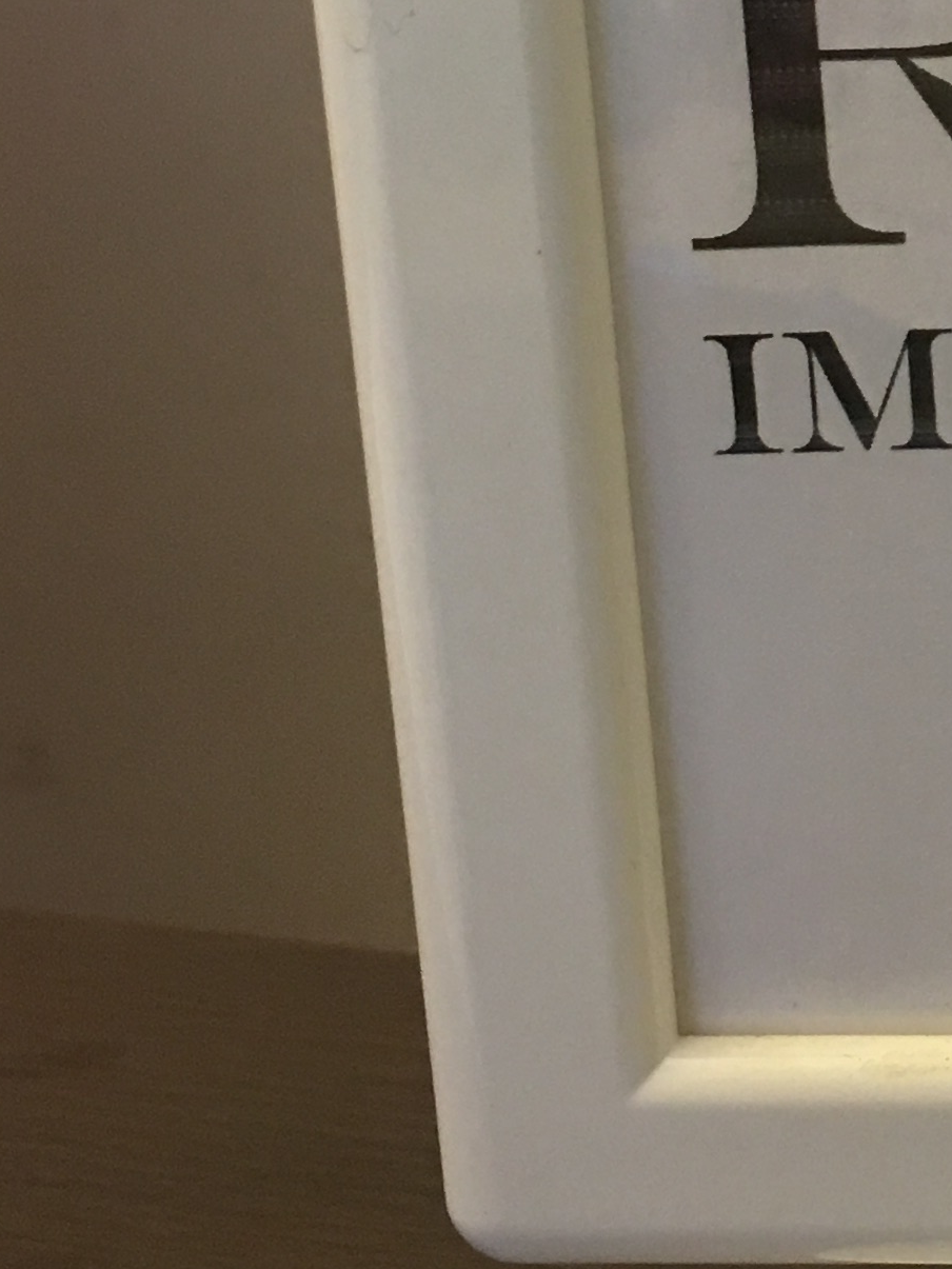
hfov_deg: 14.4
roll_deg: +2.2
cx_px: 1343
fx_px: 3556
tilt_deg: -16.0
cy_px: 65
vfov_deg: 19.8
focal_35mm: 97
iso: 80
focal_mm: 4.15
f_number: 2.2
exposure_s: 1/17
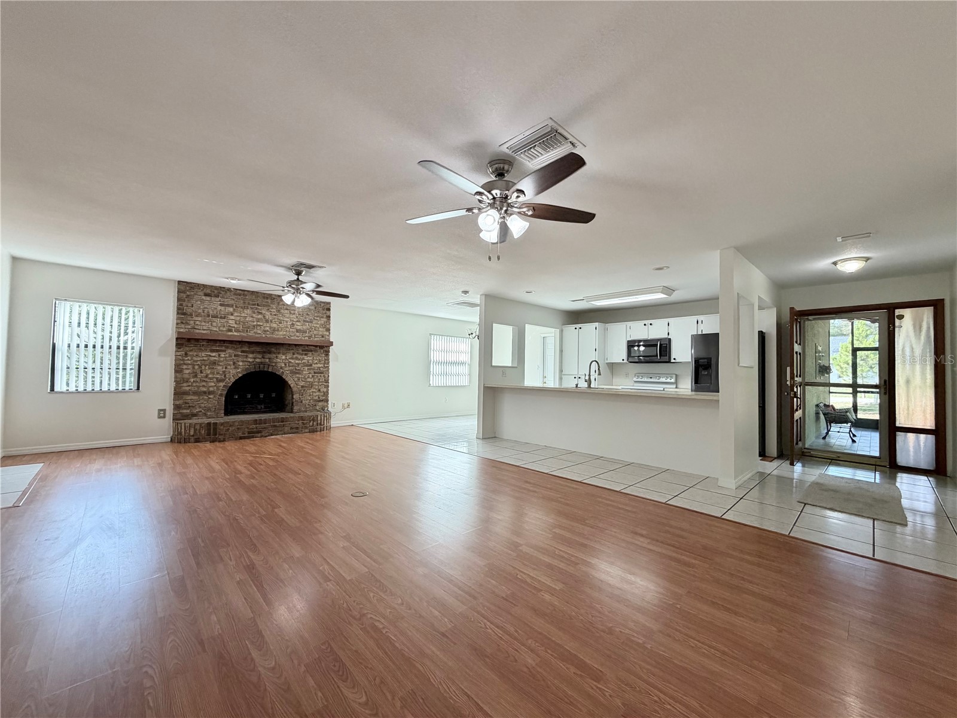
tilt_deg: +1.3
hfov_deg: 102.1
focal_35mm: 14
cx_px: 478
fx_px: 387
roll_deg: -1.0
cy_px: 359
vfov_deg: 85.7
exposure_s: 1/120
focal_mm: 2.22
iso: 250
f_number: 2.2
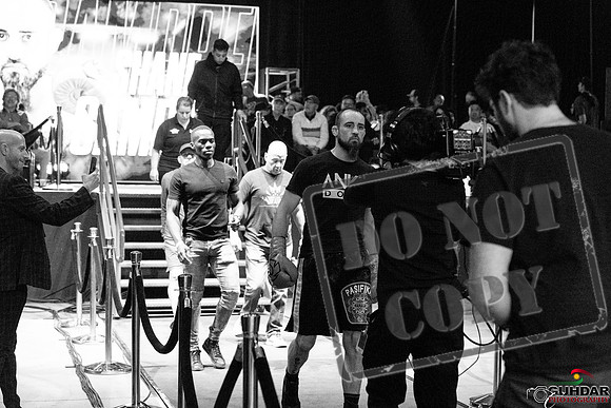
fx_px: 1188
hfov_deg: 28.8
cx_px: 306
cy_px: 204
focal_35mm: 70
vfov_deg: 19.5
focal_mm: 70
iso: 4000
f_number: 4
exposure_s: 1/320
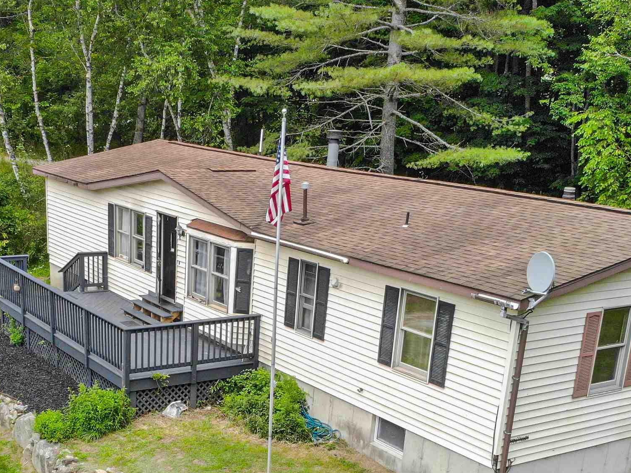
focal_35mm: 49
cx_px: 218
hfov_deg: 38.5
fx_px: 893
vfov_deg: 28.8
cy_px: 400
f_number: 2.8
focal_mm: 4.5
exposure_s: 1/30
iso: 200
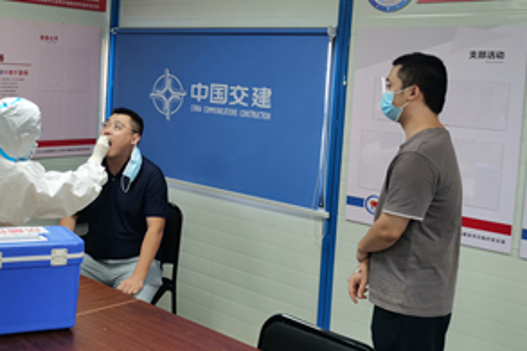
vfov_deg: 27.9
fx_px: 702
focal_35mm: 48
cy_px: 116
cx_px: 131
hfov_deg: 40.0
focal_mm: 5.56
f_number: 1.6
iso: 100
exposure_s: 1/100
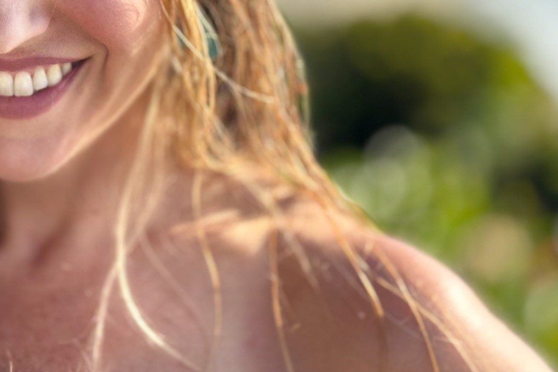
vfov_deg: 13.7
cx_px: 134
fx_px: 1519
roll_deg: +2.6
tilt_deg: -5.7
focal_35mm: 98
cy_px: -15
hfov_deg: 20.6
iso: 64
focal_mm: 6.76
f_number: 1.78
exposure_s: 1/1597
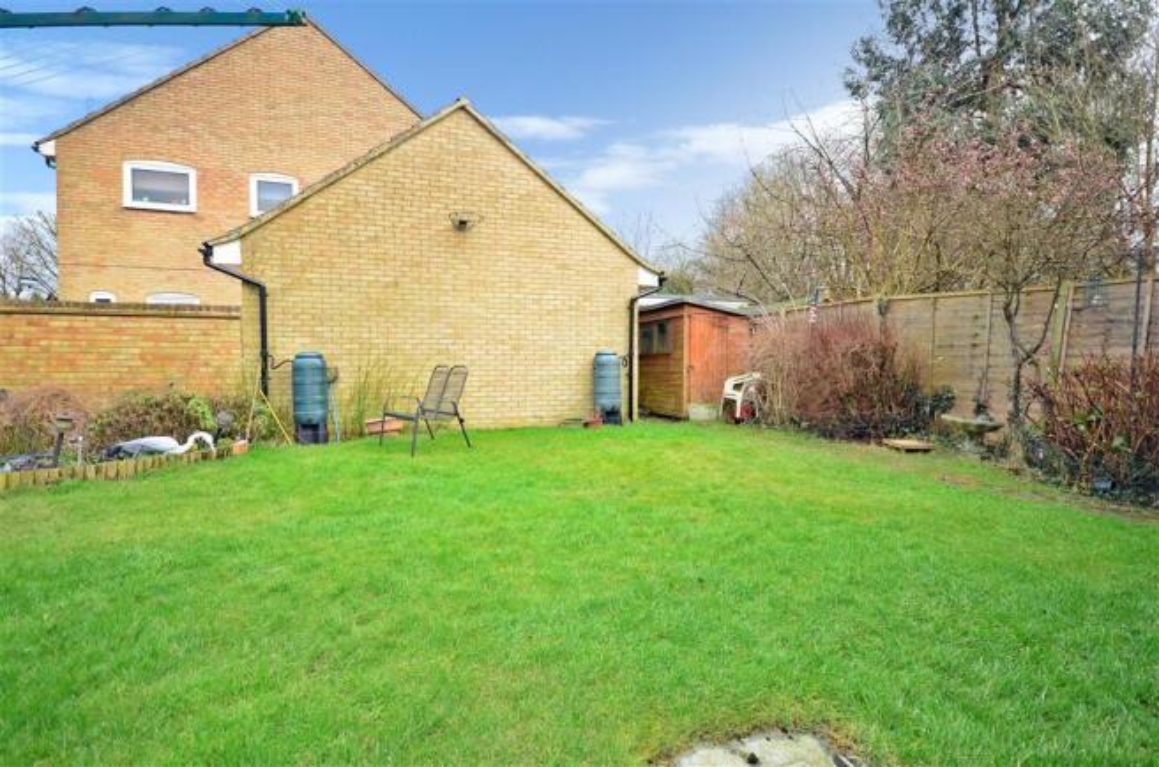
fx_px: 554
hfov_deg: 92.6
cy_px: 384
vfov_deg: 69.4
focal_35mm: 17
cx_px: 580
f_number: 4.2
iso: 640
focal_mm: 11.5
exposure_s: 1/250
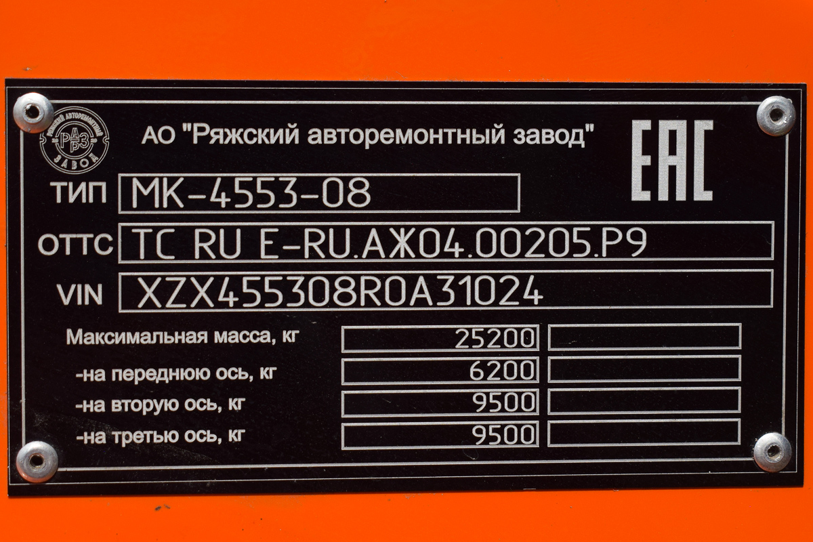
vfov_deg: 21.6
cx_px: 406
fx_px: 1423
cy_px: 271
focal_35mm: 63
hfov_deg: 31.9
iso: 200
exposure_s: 1/1250
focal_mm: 42
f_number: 7.1
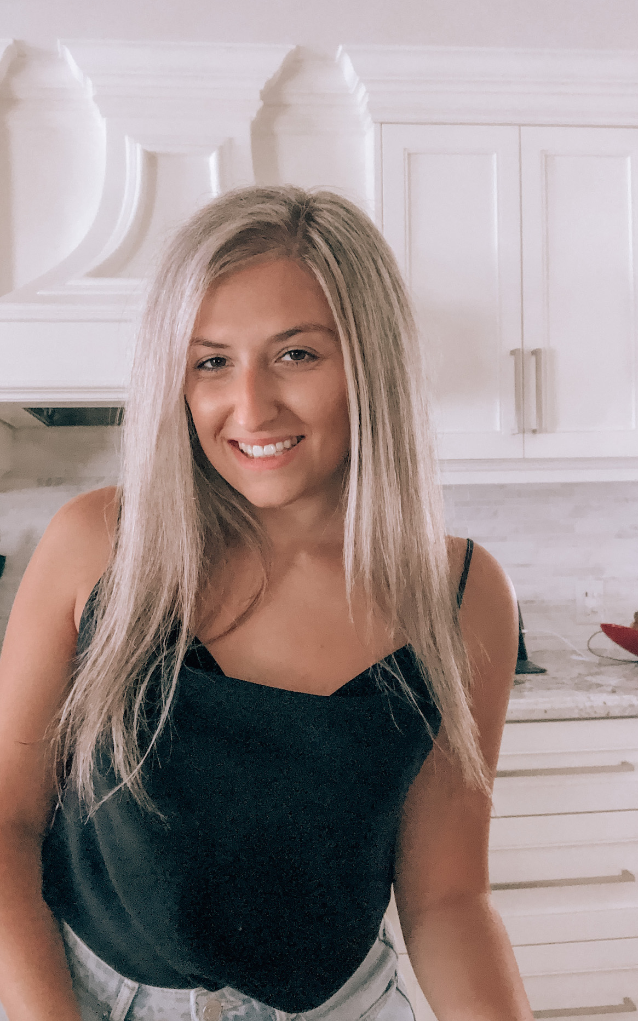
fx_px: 974
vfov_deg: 55.3
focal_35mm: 35
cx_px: 256
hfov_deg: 36.2
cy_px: 501
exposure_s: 1/60
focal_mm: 2.87
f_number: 2.2
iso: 160
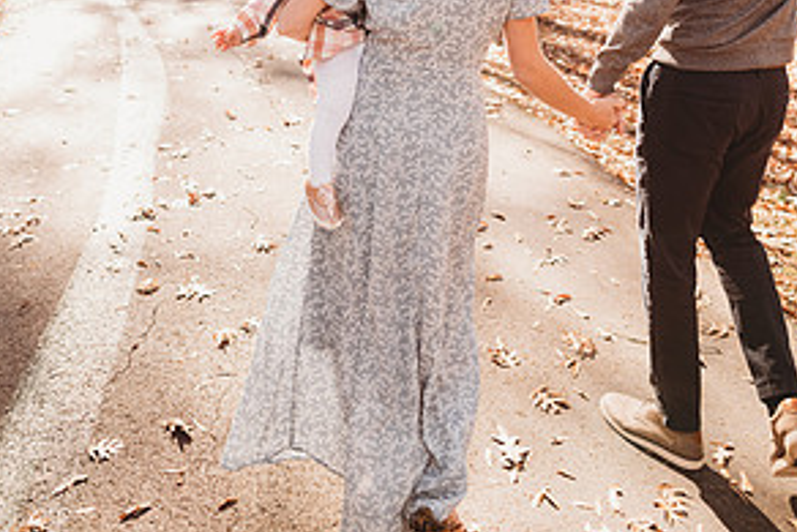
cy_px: -68
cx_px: 396
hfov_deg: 51.9
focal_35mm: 37
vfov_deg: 31.5
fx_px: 820
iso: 100
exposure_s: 1/200
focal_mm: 24
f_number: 2.8
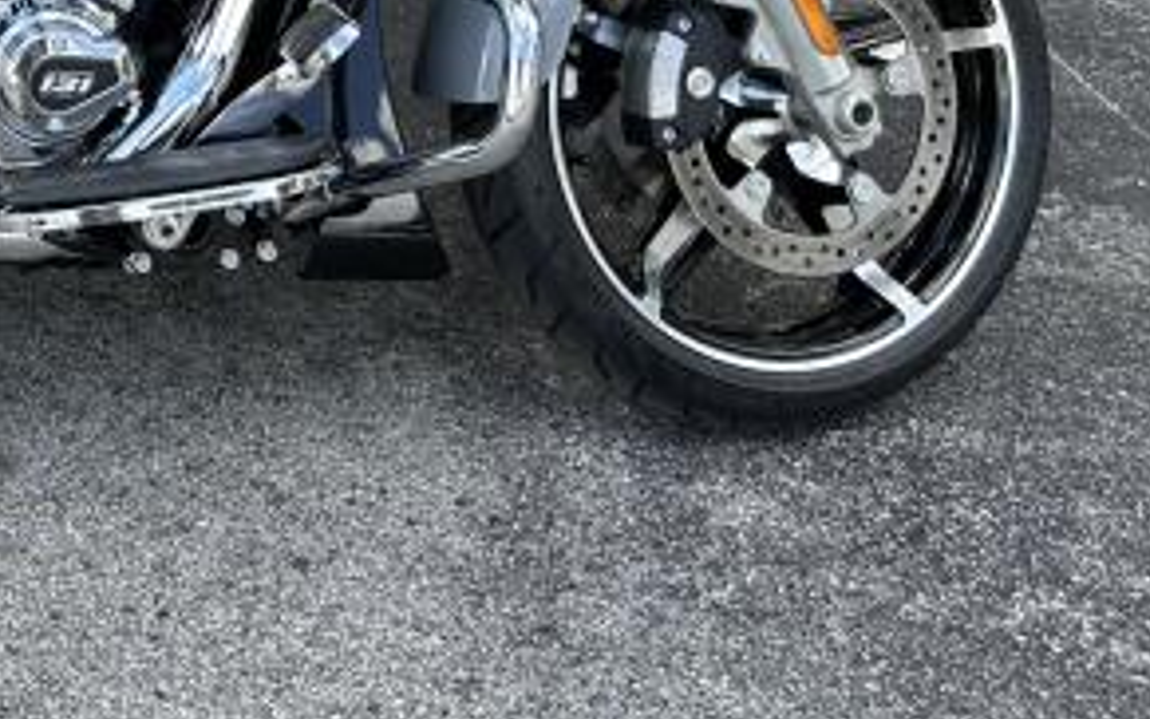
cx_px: -202
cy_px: -273
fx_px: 2194
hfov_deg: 26.4
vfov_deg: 17.2
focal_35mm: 70
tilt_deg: -18.9
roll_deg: -0.4
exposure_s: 1/680
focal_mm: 6.86
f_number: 1.78
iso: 80
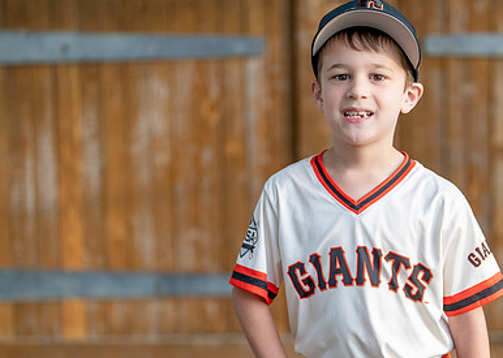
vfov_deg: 17.2
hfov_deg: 23.7
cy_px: 230
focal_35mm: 83
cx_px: 374
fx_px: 1185
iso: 100
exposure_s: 1/1000
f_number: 1.2
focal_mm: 50
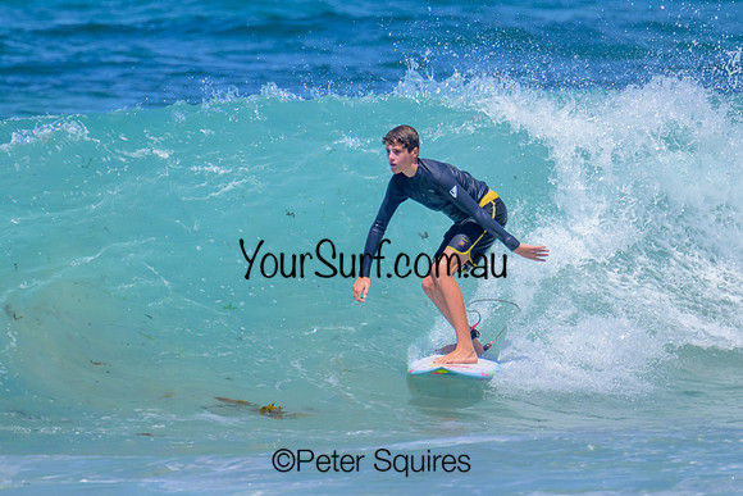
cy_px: 214
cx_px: 415
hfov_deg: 1.9
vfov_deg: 1.3
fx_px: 22460
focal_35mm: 1088
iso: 900
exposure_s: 1/2000
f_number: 11
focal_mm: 800
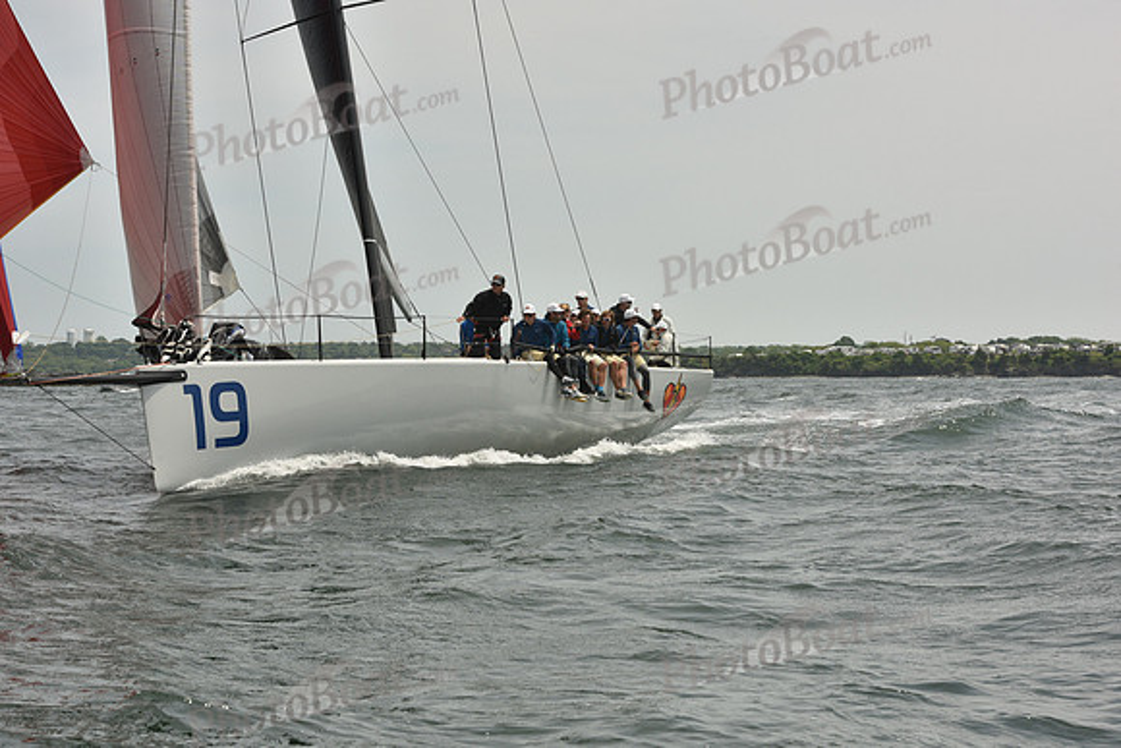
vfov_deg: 19.5
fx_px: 2180
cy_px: 374
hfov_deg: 28.8
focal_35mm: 70
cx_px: 560
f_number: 11
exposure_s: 1/1000
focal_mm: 70
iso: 400
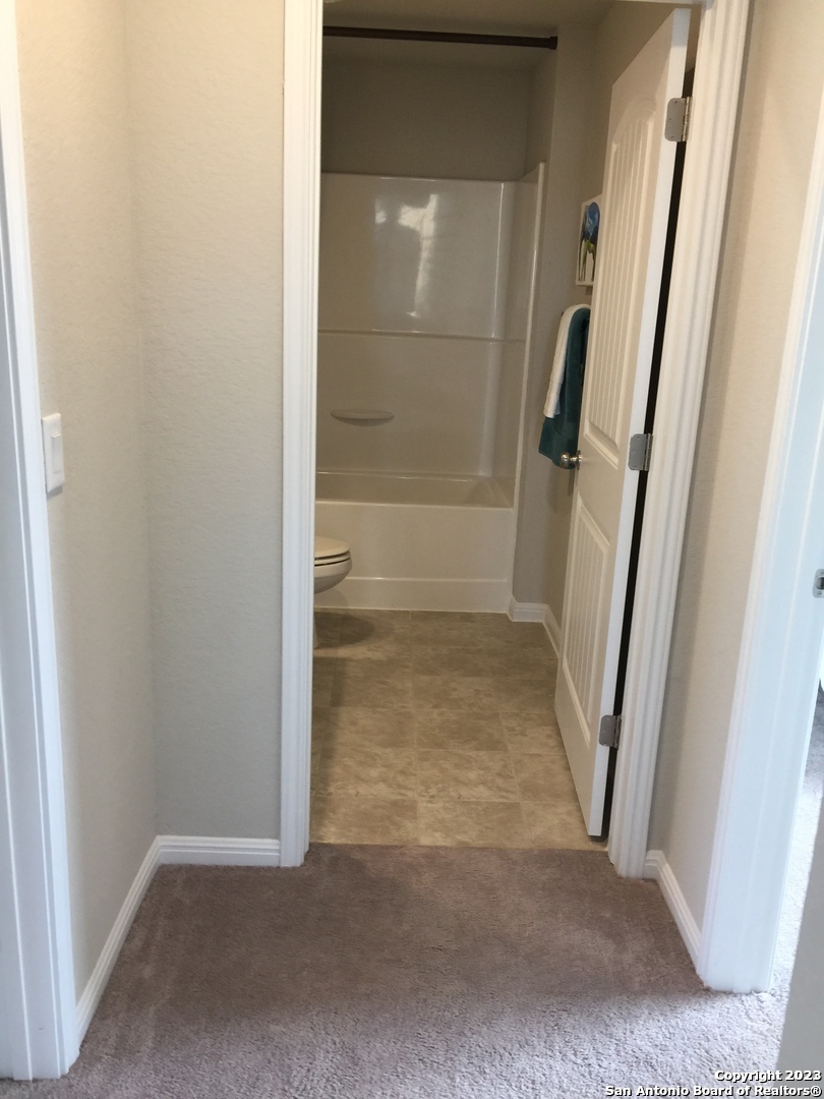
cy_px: 550
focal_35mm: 29
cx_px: 412
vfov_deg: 61.7
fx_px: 920
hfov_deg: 48.2
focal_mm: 4.15
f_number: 2.2
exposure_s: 1/15
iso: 40
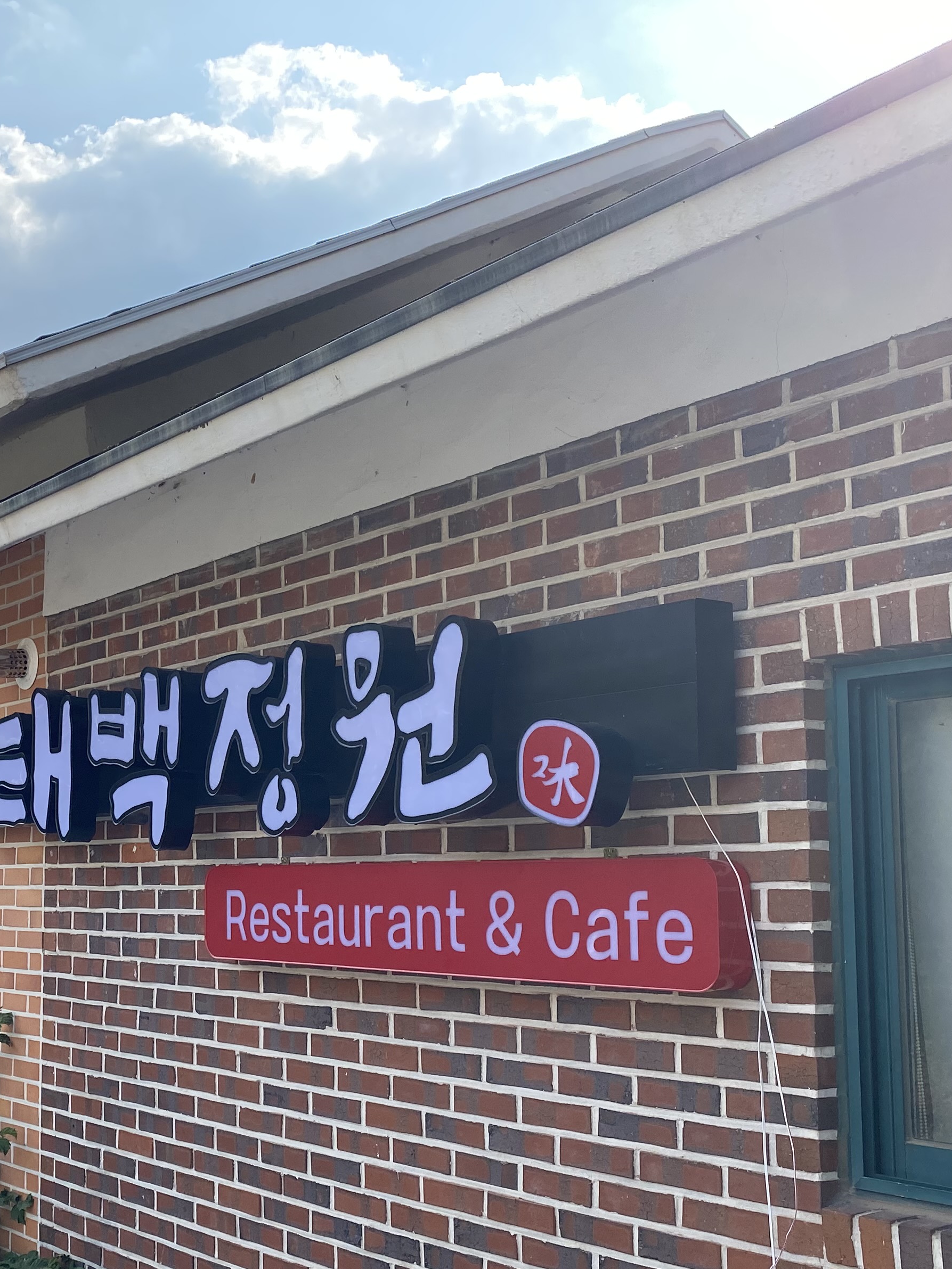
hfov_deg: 31.4
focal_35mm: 44
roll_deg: -0.8
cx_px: 99
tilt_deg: +5.3
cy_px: 770
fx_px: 1614
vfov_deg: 42.7
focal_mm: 4.25
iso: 32
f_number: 1.8
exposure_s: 1/1585
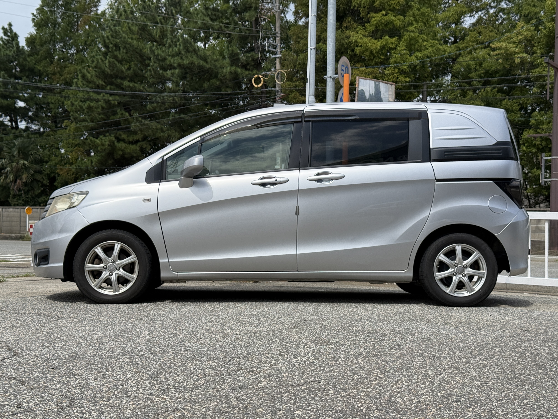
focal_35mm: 48
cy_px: 210
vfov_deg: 30.3
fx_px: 774
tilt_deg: +1.4
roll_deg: -1.3
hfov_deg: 39.7
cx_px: 279
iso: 64
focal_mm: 6.76
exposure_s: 1/5587
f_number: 1.78
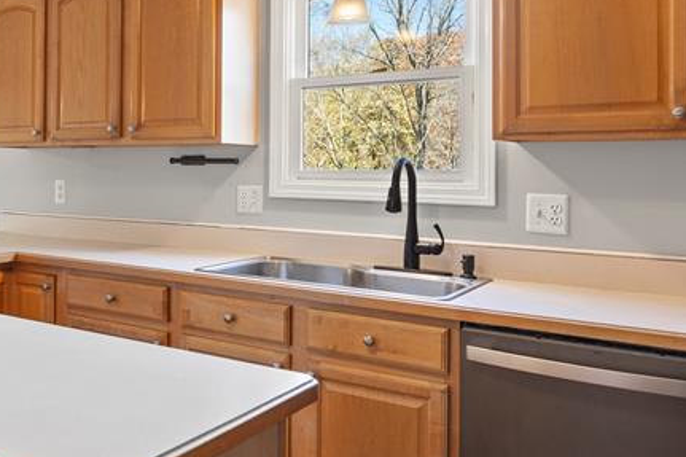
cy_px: 175
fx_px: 724
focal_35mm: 38
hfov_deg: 46.4
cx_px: 84
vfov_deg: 34.9
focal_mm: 16
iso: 100
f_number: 4
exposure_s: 1/3
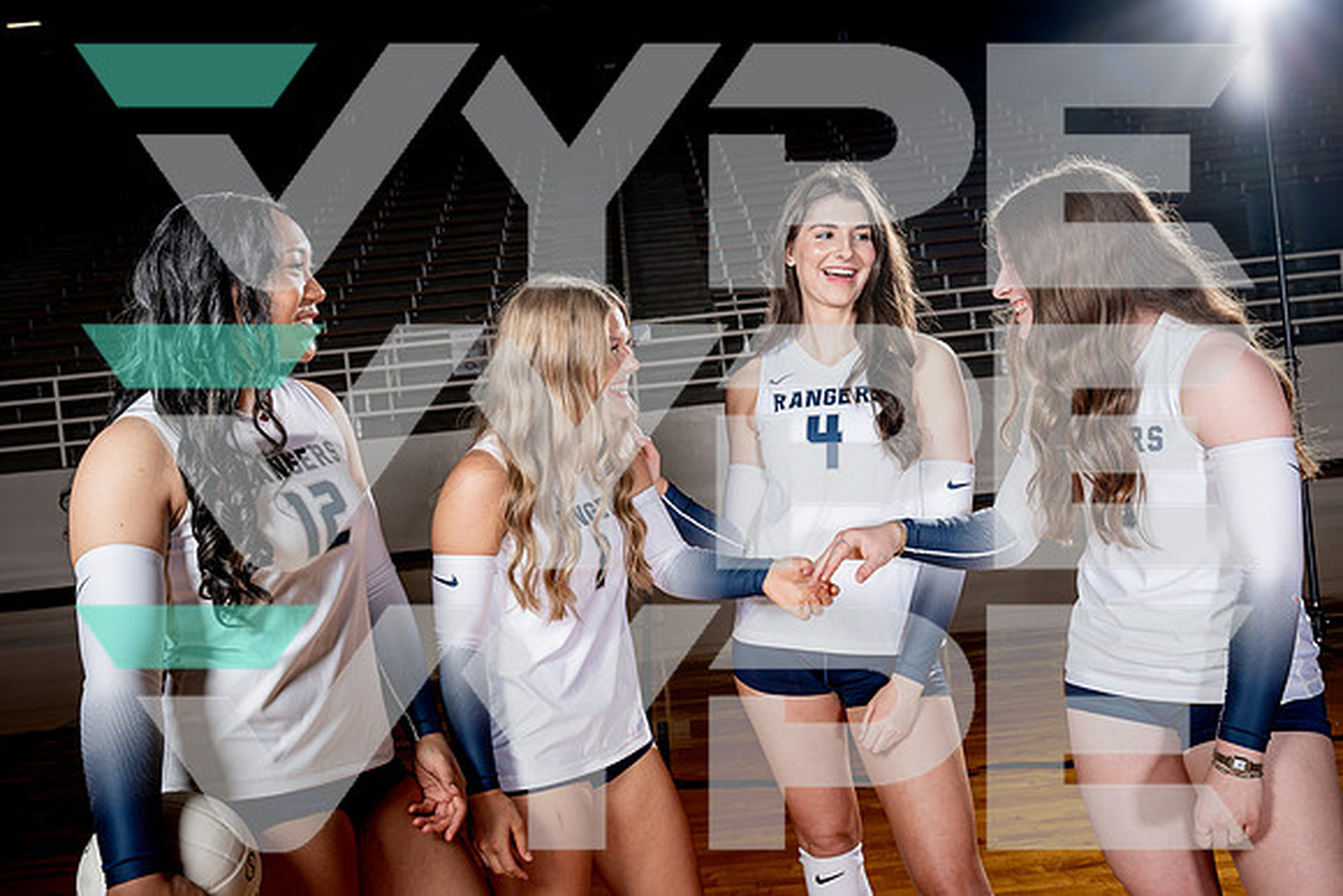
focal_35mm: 38
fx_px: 1418
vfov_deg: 35.1
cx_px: 672
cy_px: 448
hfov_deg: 50.7
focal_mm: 38
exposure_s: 1/250
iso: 100
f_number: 8
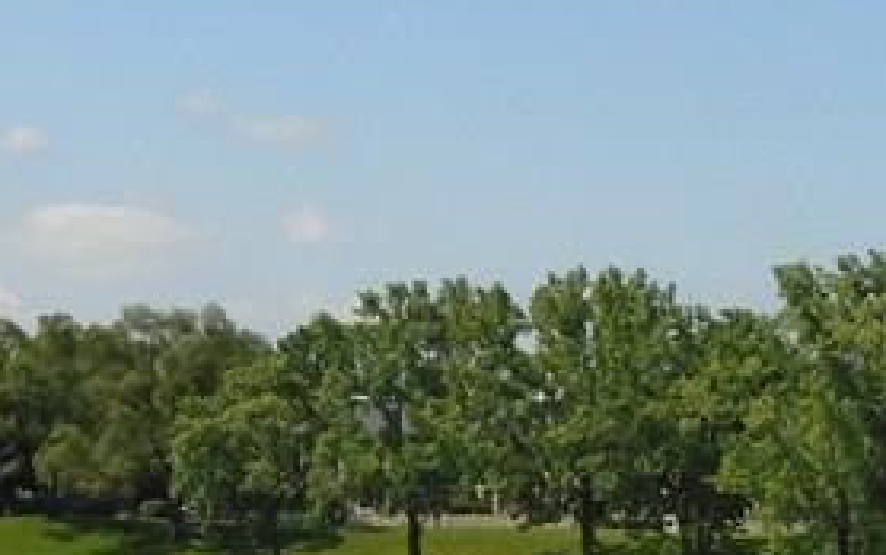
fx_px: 4614
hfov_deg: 10.9
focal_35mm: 191
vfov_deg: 6.8
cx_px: 889
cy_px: 778
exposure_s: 1/800
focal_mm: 8.7
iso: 100
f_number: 4.5
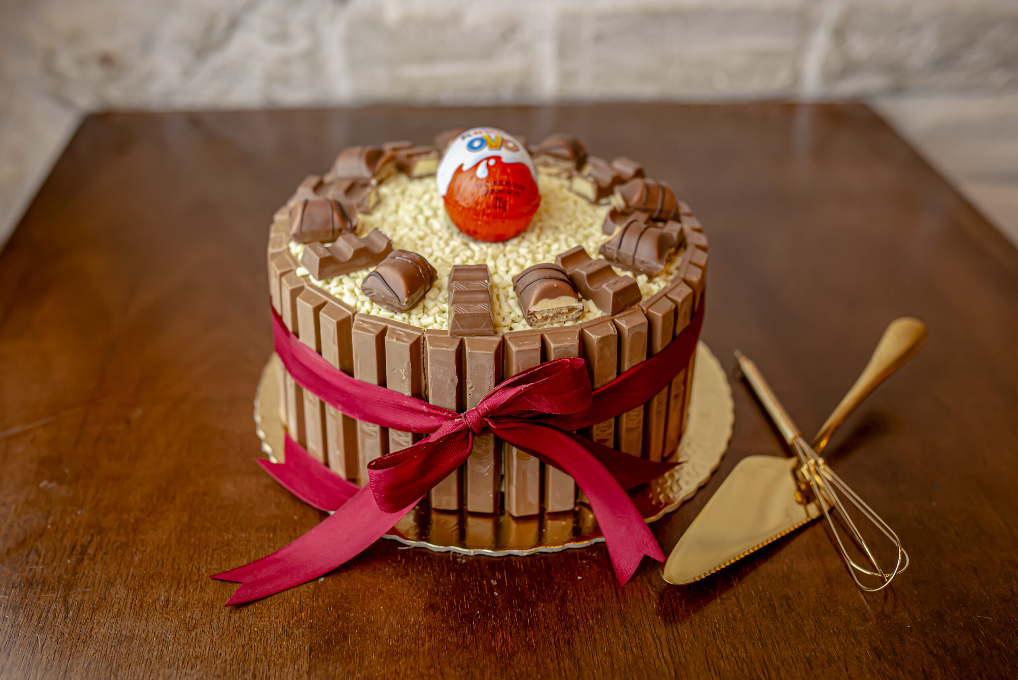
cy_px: 340
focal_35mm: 35
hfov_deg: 54.4
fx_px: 990
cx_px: 509
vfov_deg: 37.9
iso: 800
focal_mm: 35
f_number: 3.2
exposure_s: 1/200
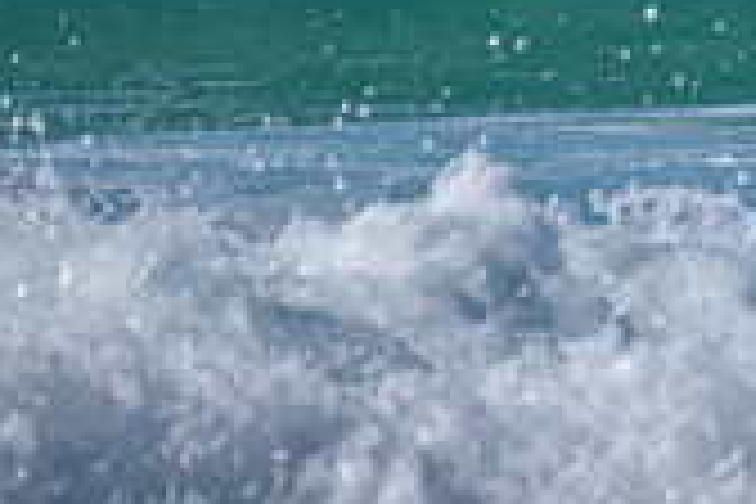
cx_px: 1760
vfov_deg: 0.5
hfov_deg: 0.7
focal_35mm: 2769
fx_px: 58144
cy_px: -461
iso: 250
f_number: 11
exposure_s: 1/800
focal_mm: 590
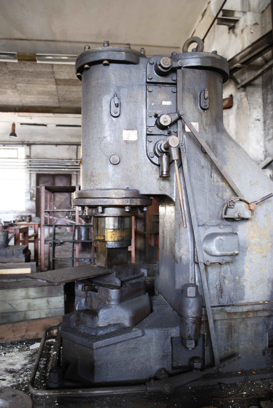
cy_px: 204
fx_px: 306
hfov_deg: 48.1
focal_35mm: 27
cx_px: 136
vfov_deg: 67.3
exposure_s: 1/13
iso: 400
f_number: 3.5
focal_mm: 18
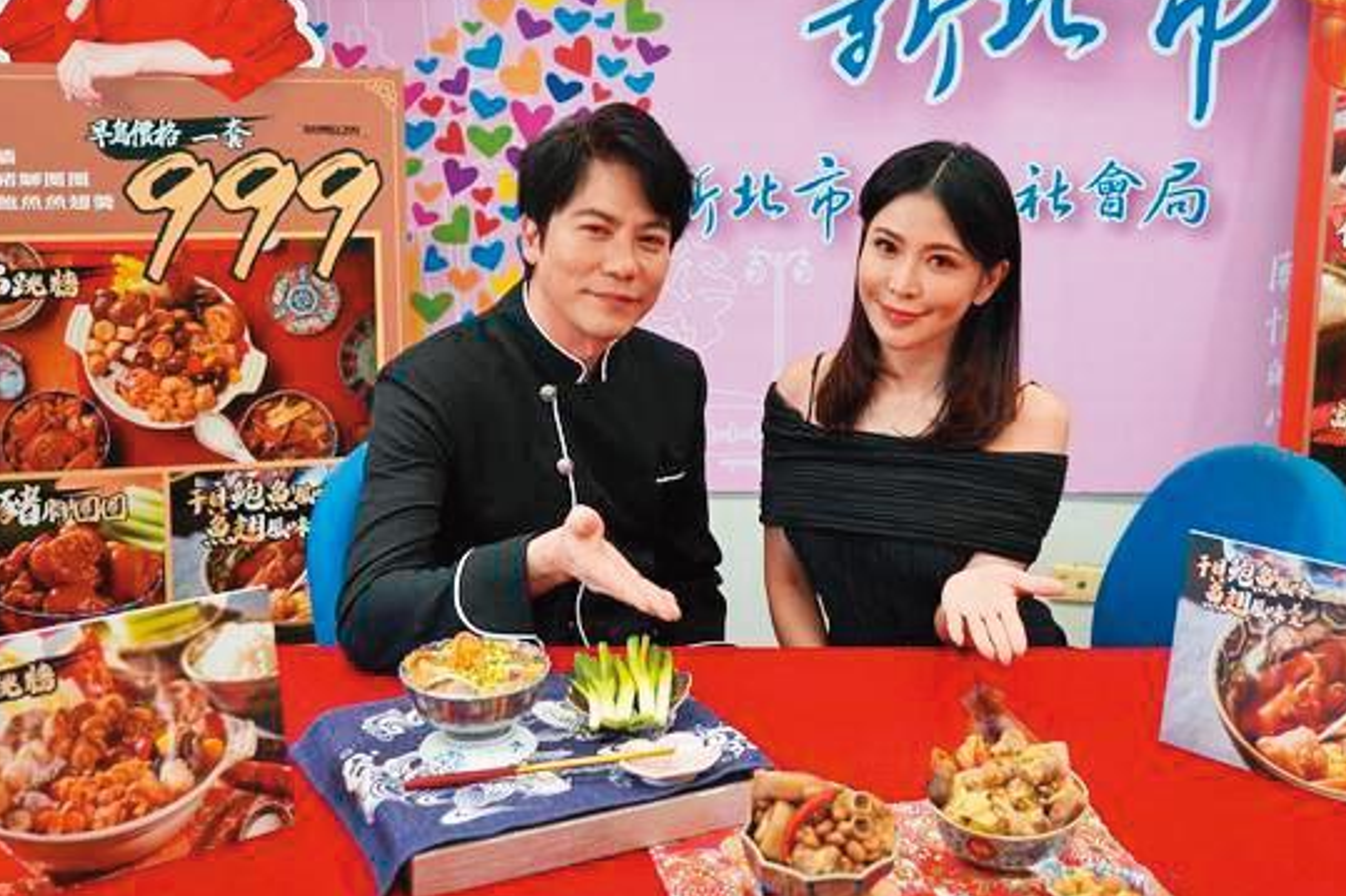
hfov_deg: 42.5
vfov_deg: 29.1
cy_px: 328
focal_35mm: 46
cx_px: 814
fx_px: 1719
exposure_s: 1/160
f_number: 4
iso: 640
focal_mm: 31
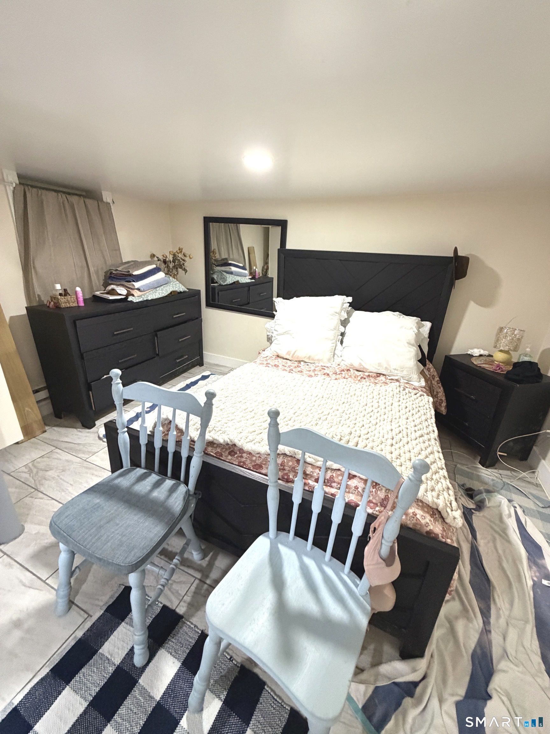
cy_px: 367
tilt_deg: -18.6
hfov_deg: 85.7
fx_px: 297
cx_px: 275
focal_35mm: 14
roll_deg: -1.3
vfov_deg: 102.1
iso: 400
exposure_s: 1/60
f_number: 2.2
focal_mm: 2.22
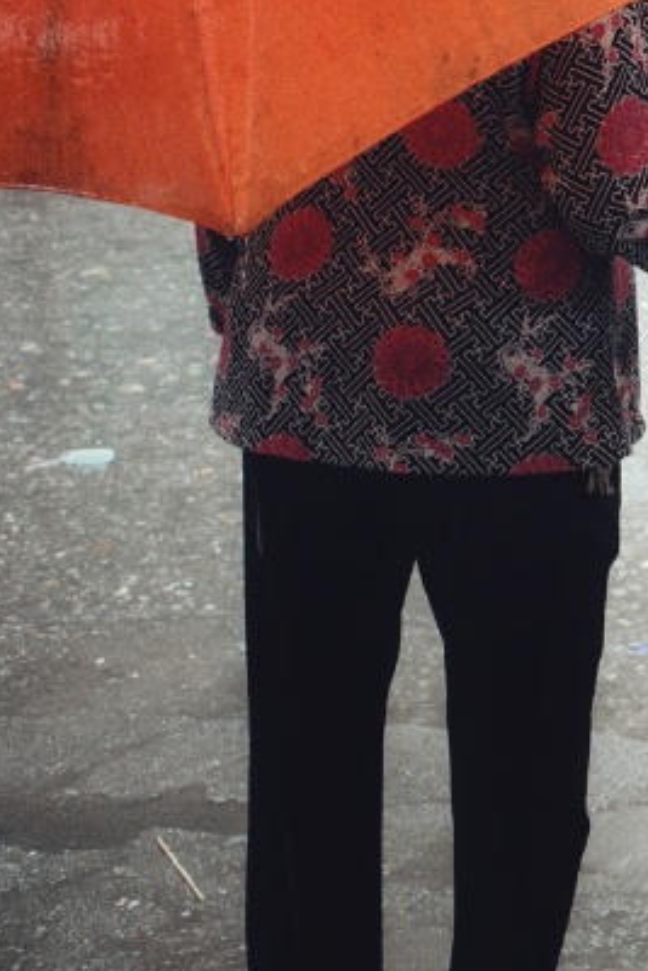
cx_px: 1211
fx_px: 2832
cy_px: 231
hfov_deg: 11.9
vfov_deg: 19.3
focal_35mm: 105
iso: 1000
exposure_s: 1/30
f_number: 2.8
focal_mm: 18.3
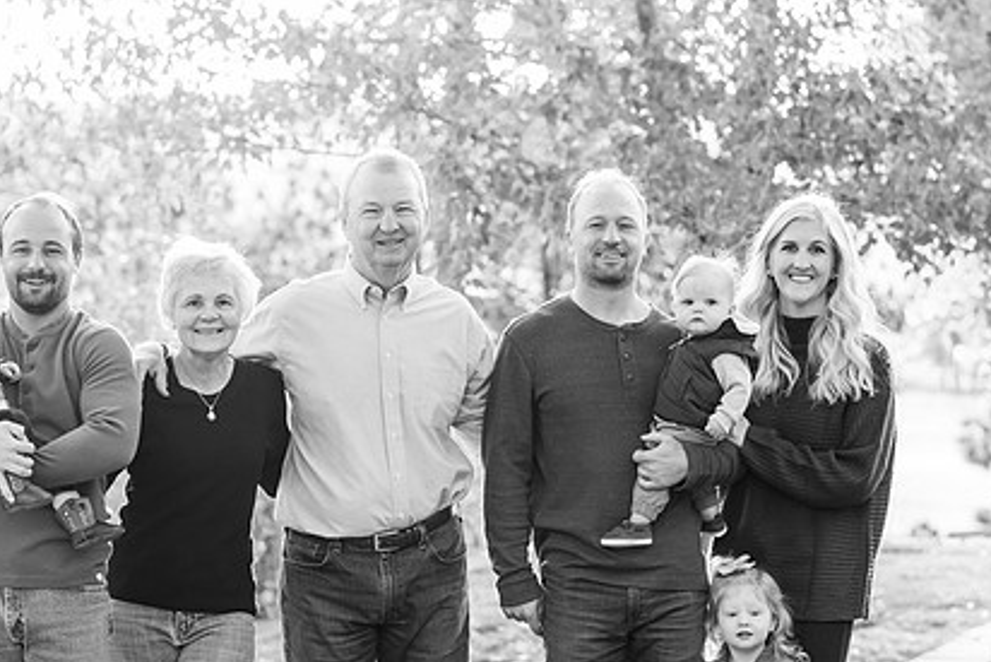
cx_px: 392
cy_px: 379
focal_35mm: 159
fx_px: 4378
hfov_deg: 12.9
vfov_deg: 8.6
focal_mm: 113
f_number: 5
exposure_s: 1/250
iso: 2000
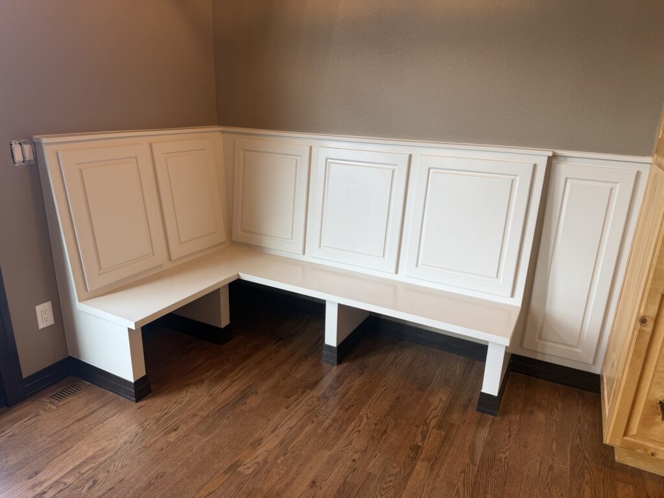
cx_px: 332
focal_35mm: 24
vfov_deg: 56.8
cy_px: 249
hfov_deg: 71.6
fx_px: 460
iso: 100
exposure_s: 1/120
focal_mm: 6.76
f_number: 1.78
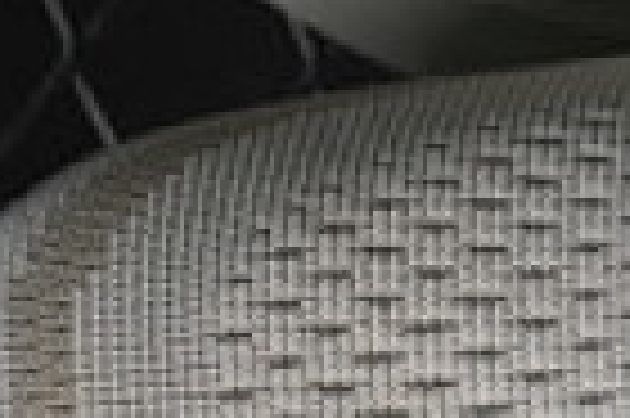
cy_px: 31
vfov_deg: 2.4
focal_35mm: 580
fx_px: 10138
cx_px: 1606
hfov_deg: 3.5
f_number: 7.1
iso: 160
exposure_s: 1/80
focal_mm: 50
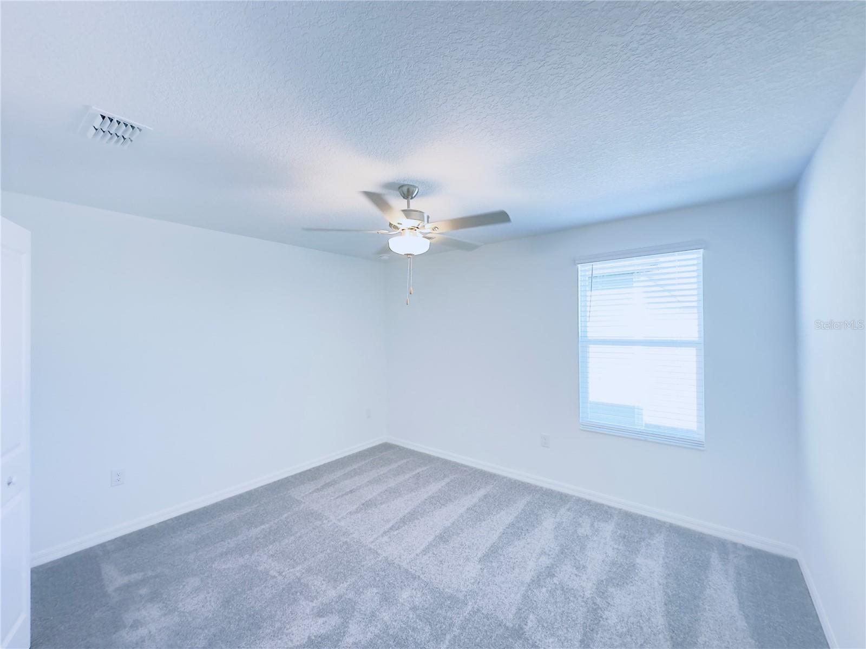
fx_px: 350
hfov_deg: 102.1
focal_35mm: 14
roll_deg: +0.5
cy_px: 324
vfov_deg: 85.7
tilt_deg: +1.3
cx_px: 433
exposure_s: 1/60
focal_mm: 2.22
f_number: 2.2
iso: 250
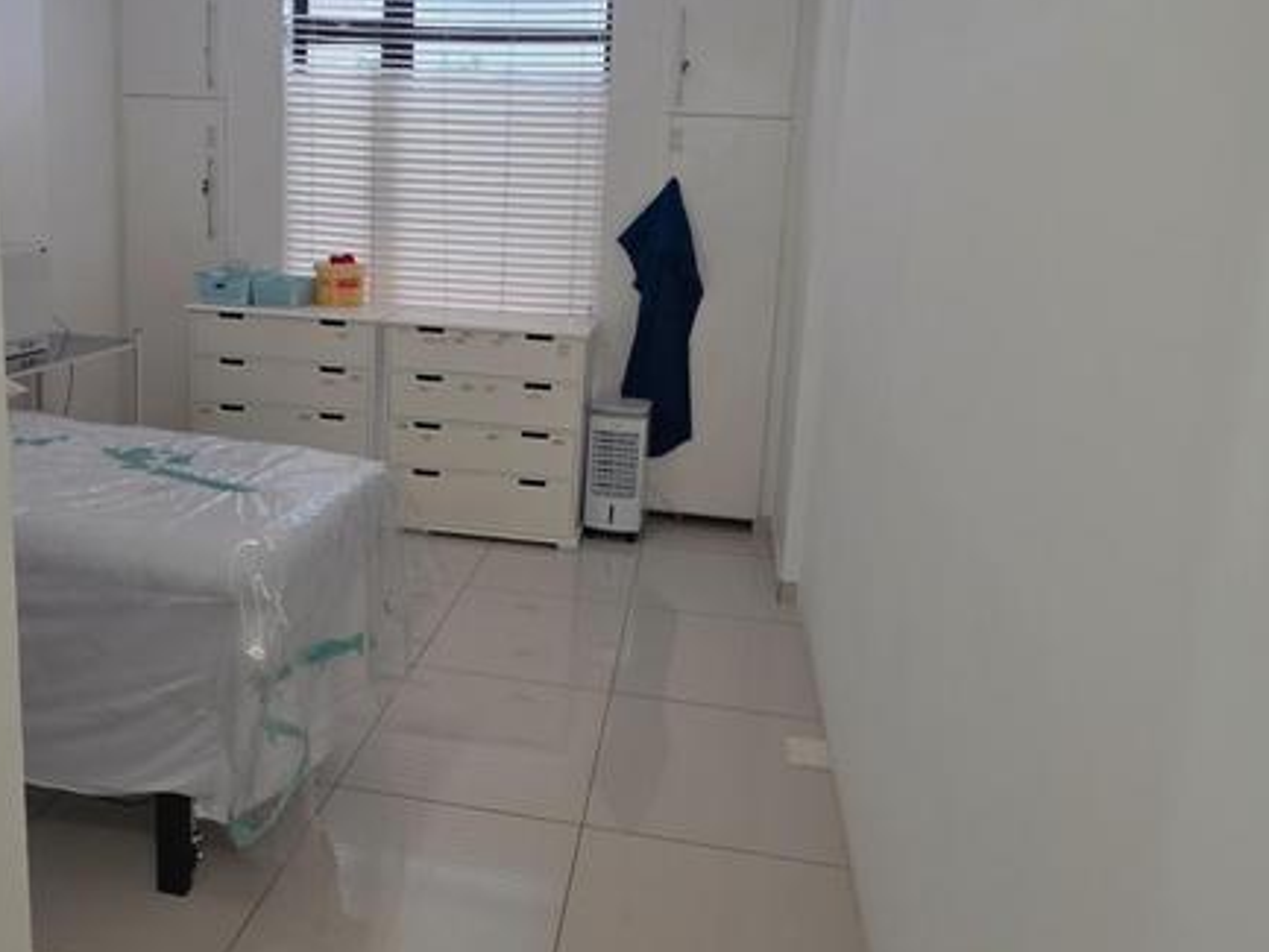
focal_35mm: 24
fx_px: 880
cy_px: 340
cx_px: 545
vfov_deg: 56.0
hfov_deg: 71.2
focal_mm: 2.2
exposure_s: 1/100
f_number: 1.9
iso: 200
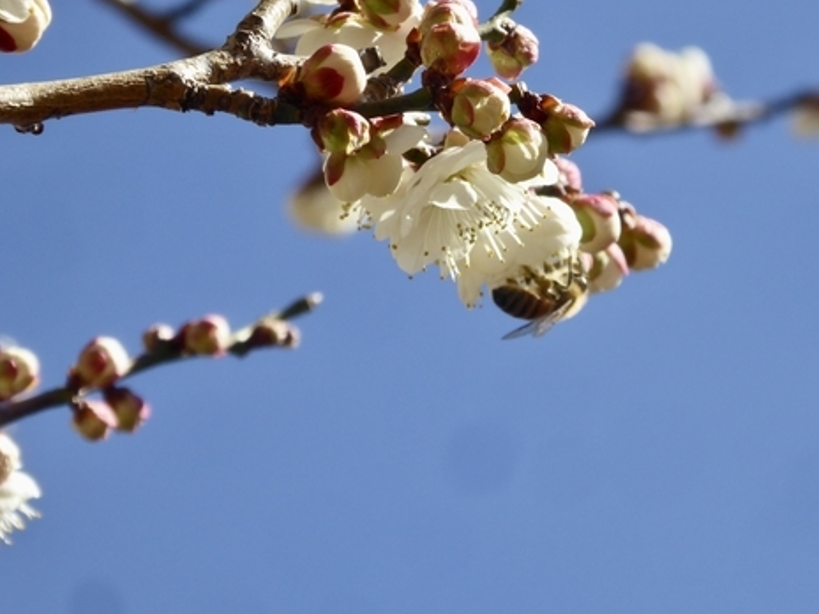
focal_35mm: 247
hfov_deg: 8.0
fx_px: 5844
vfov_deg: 6.0
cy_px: 275
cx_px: 482
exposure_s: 1/320
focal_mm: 30.9
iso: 100
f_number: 5.6
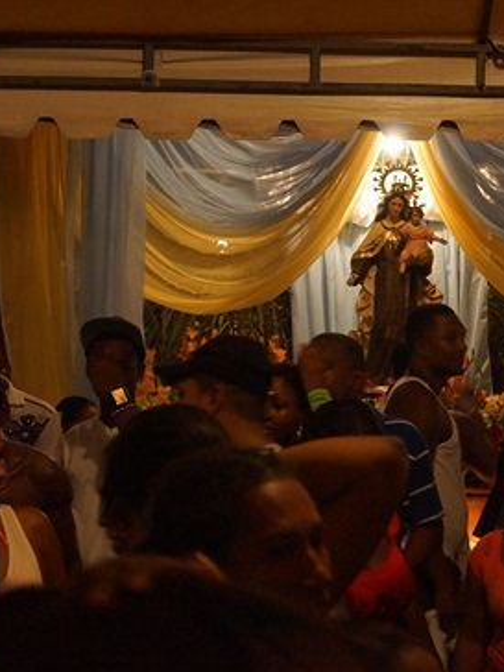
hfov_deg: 13.6
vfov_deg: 18.0
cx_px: 343
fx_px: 2116
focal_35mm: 109
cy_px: 337
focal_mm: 50
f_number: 5.6
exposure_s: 1/30
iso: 3200
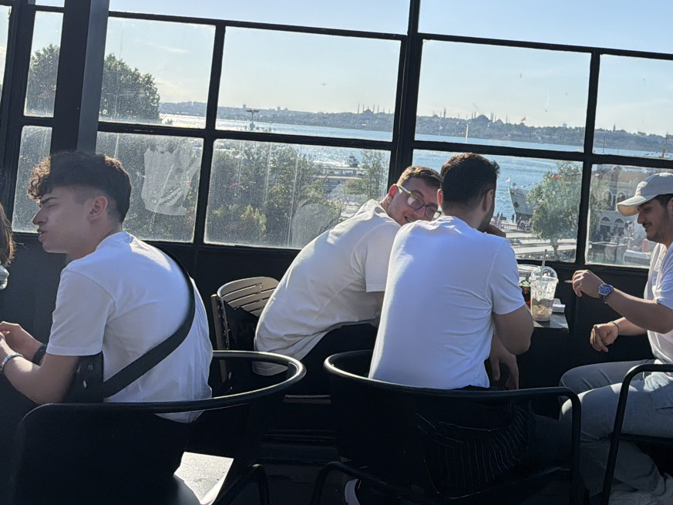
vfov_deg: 25.9
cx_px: 574
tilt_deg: +3.4
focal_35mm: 55
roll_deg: -8.7
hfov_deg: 33.5
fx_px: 1069
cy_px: 73
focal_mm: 6.76
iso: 80
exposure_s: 1/10309
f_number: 1.78
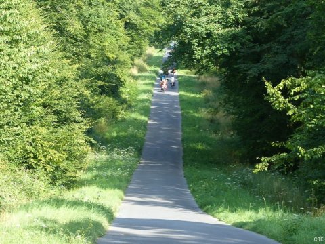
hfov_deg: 11.2
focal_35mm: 176
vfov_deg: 8.4
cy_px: 122
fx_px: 1652
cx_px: 162
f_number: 4
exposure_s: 1/320
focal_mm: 28.7
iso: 160
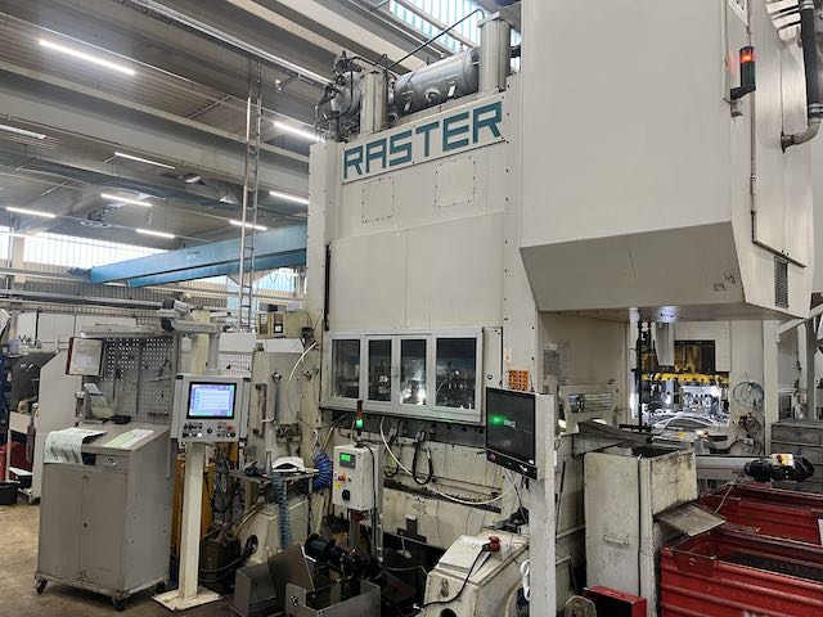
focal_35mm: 26
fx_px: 618
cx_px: 412
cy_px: 308
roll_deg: -2.7
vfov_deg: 53.1
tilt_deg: +2.1
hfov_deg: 67.3
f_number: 1.6
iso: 125
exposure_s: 1/71
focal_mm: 5.1
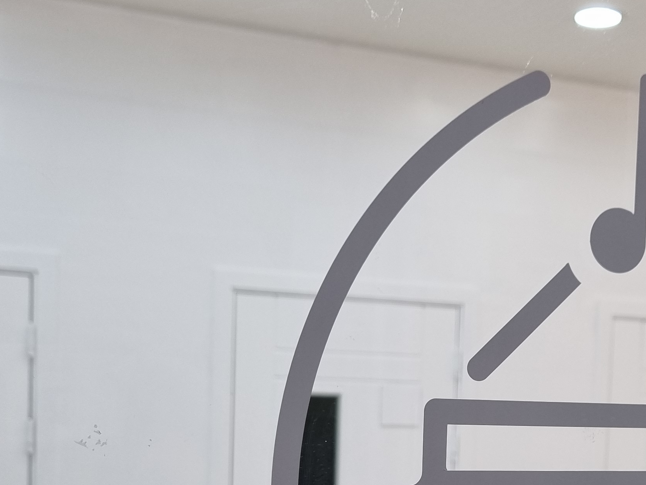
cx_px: 464
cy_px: 471
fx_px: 1176
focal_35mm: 63
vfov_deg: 22.5
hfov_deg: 30.3
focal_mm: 5.4
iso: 50
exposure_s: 1/120
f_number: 1.8
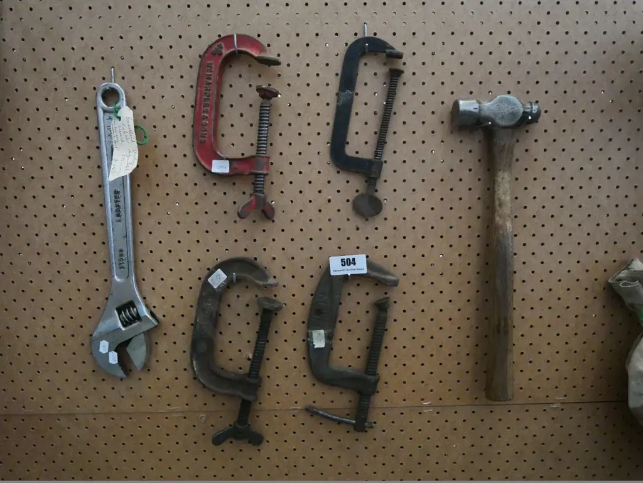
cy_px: 242
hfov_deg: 63.4
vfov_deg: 49.7
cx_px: 322
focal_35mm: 28
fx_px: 520
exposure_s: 1/500
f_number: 3.6
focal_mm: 14
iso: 6400
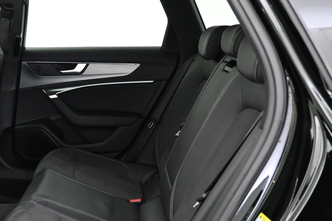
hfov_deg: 36.6
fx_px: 470
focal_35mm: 51
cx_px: 37
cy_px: 141
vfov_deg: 26.4
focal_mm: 16
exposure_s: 1/20
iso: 4000
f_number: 3.5
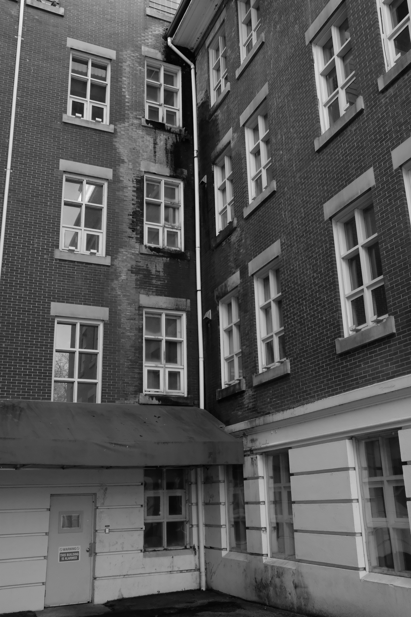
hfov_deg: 37.9
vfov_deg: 54.4
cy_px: 308
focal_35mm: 35
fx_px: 599
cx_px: 206
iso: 3200
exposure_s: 1/340
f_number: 5.6
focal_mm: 23
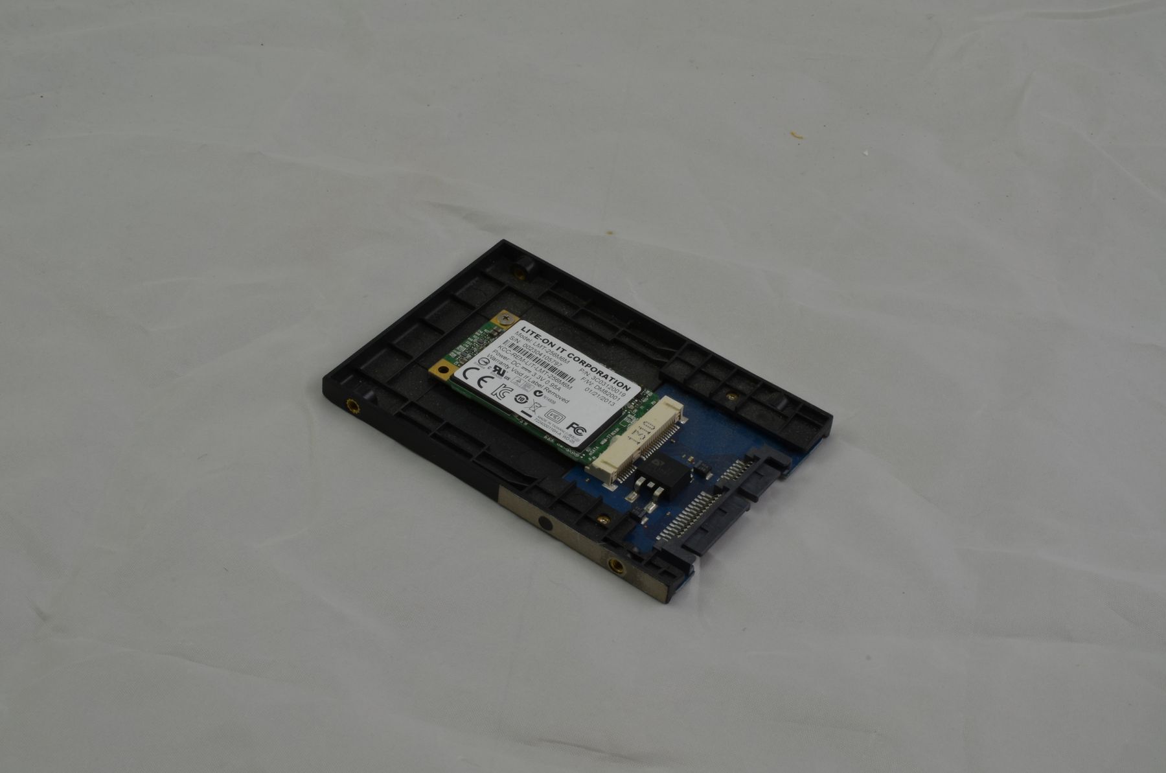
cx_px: 583
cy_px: 386
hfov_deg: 33.5
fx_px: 1940
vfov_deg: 22.5
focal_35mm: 60
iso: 100
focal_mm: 40
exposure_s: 1/4
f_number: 20
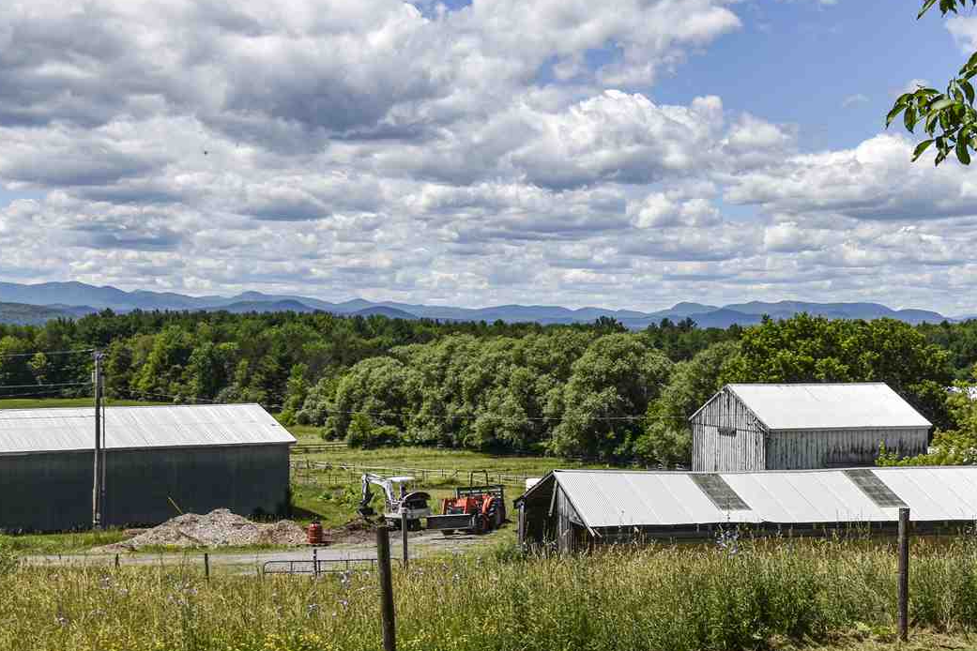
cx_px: 663
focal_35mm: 59
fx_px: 1601
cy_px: 434
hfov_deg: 33.6
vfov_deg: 22.9
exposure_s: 1/200
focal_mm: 20
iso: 100
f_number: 11
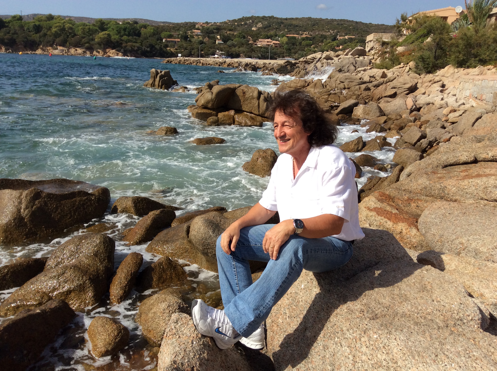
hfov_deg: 56.9
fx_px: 459
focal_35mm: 32
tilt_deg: -15.6
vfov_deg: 44.1
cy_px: 186
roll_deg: -1.3
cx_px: 248
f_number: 2.4
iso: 32
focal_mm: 3.3
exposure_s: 1/1789
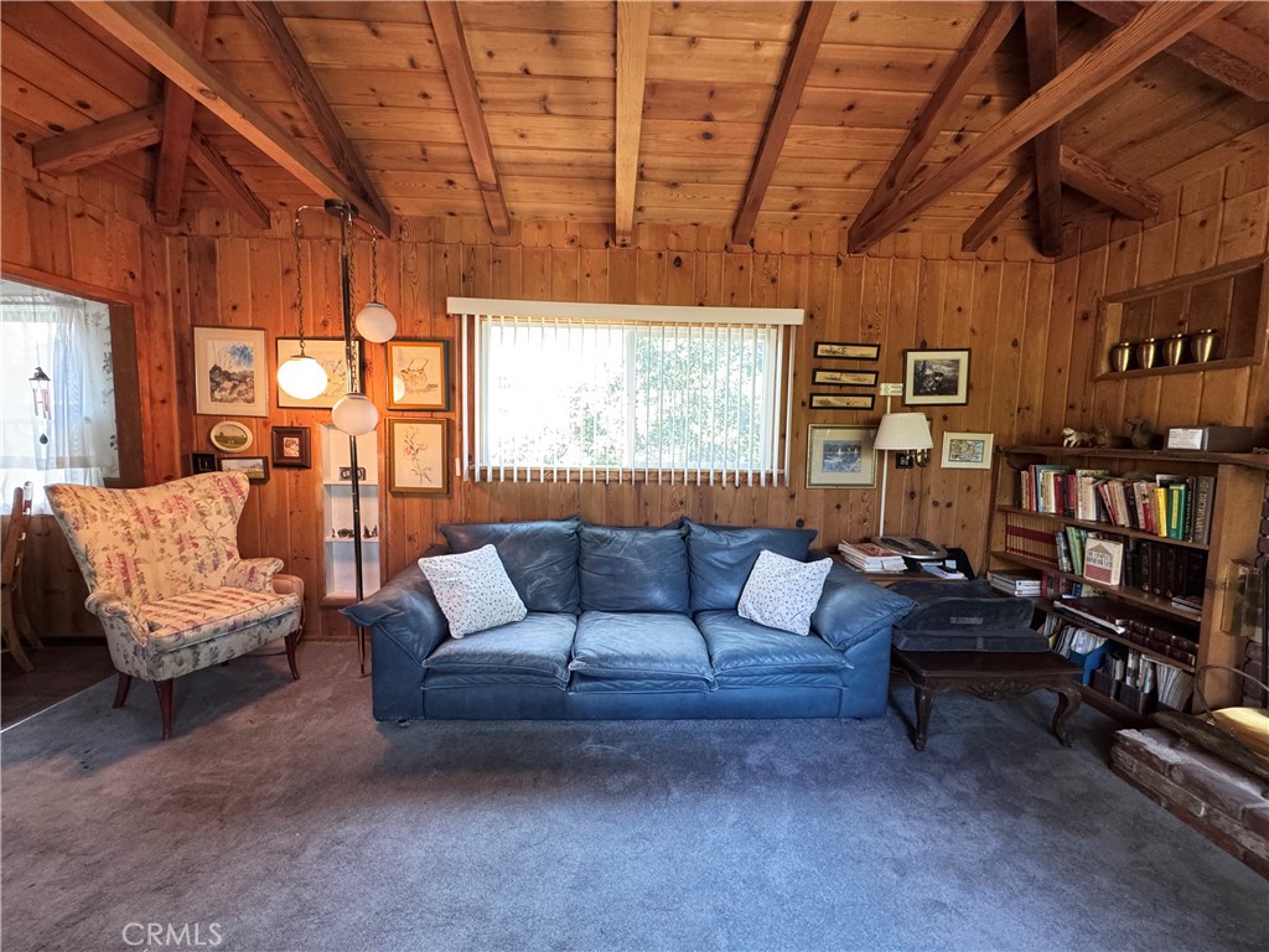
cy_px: 476
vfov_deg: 85.7
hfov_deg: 102.1
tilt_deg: -5.9
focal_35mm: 14
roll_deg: -1.6
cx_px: 634
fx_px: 513
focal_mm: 2.22
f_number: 2.2
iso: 640
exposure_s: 1/60
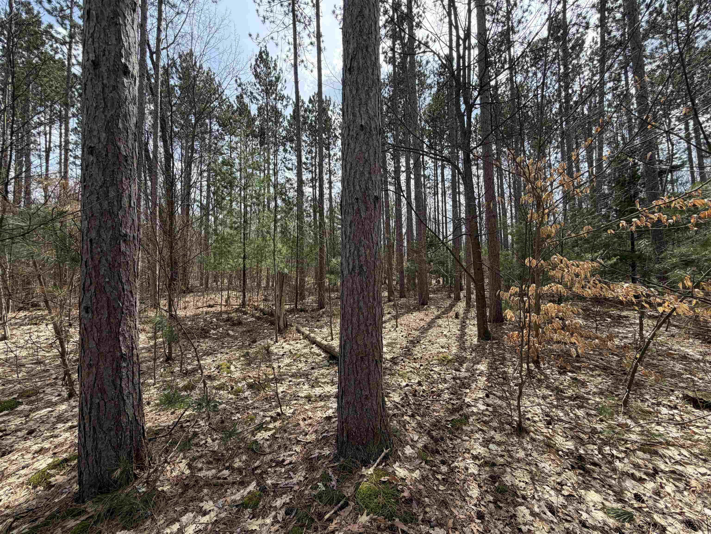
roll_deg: +0.1
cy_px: 267
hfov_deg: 102.1
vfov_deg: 85.7
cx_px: 356
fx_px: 288
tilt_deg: +2.9
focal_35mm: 14
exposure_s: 1/502
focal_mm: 2.22
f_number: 2.2
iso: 40
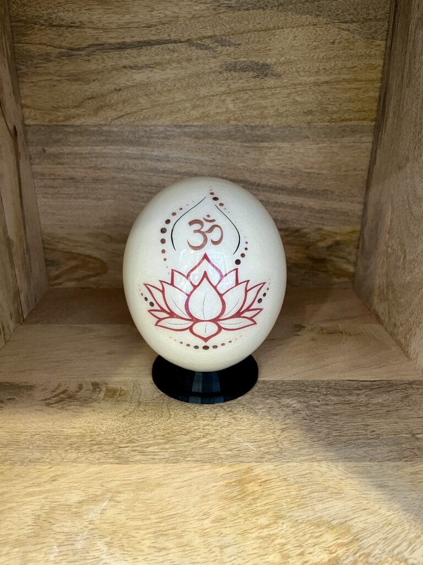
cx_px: 212
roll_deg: +0.4
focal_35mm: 26
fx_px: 424
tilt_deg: -23.0
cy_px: 282
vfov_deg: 67.3
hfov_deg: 53.1
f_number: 1.6
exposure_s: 1/50
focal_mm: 5.1
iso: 200
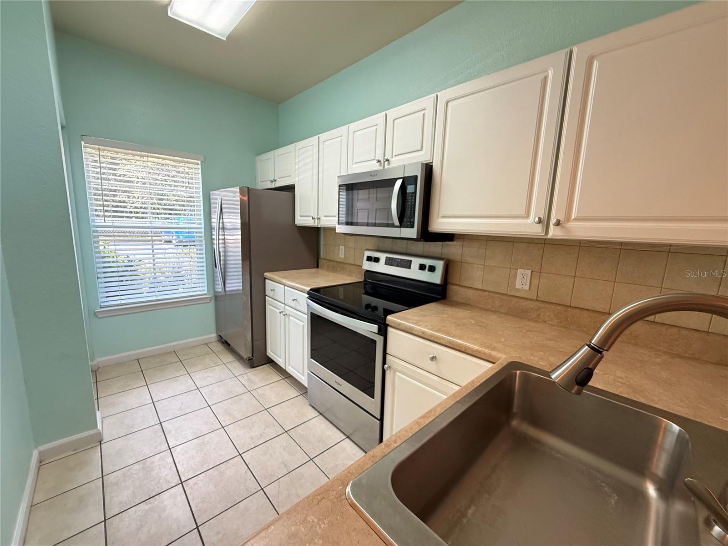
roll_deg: -2.1
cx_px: 364
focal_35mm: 14
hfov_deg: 102.1
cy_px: 273
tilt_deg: -8.9
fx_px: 294
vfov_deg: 85.7
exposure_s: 1/120
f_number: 2.2
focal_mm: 2.22
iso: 320
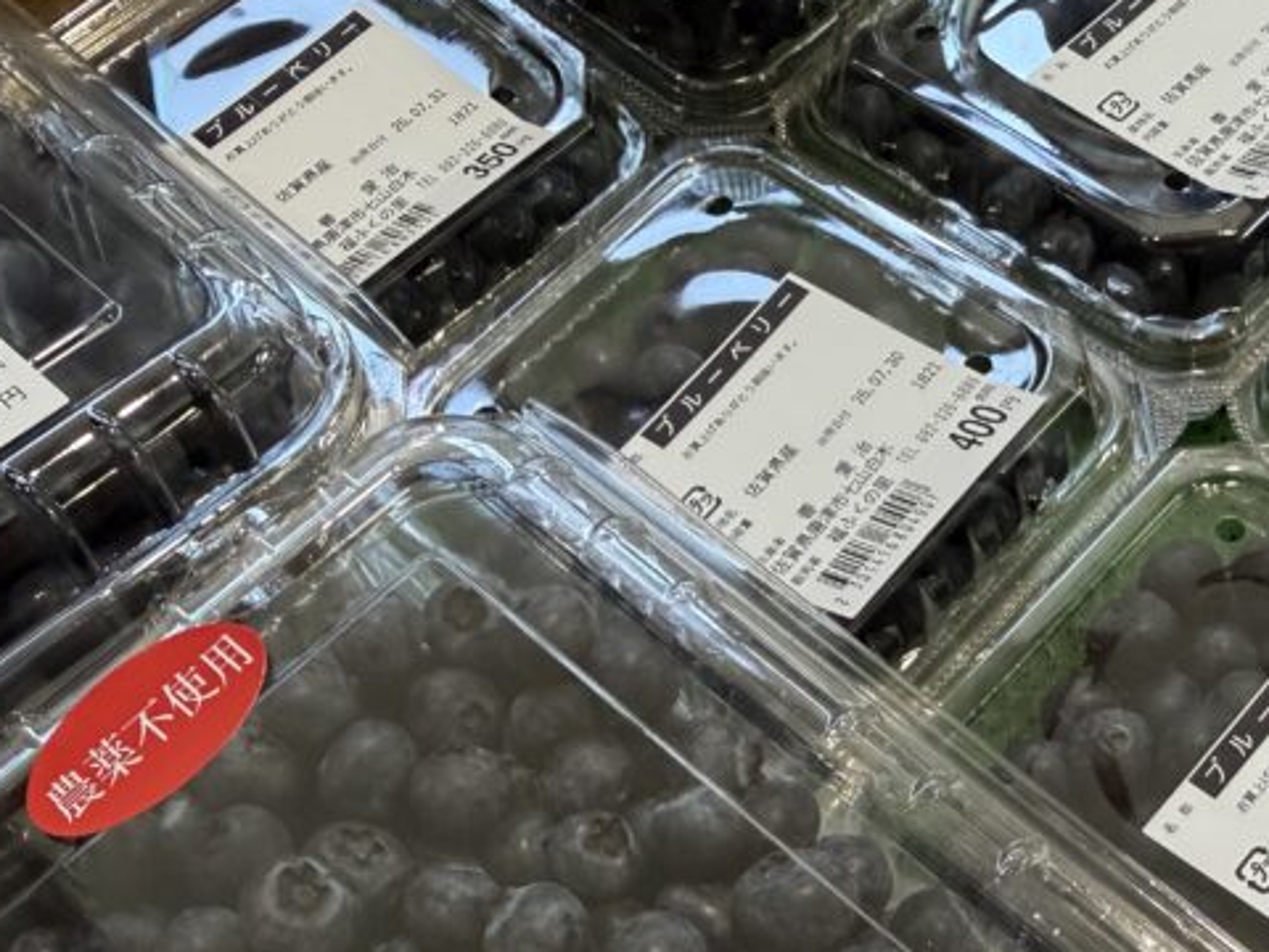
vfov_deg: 29.2
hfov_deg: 38.1
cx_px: 1023
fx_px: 1760
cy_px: 833
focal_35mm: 48
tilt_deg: -65.3
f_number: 2.2
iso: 250
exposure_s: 1/120
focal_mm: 2.22
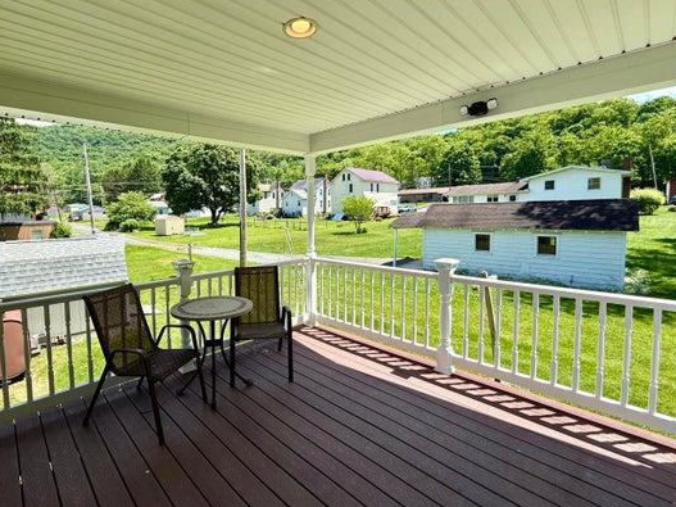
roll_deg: +0.6
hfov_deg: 90.3
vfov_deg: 74.6
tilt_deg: -3.9
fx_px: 332
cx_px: 283
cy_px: 232
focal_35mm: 17
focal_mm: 2.22
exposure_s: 1/942
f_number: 2.2
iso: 50
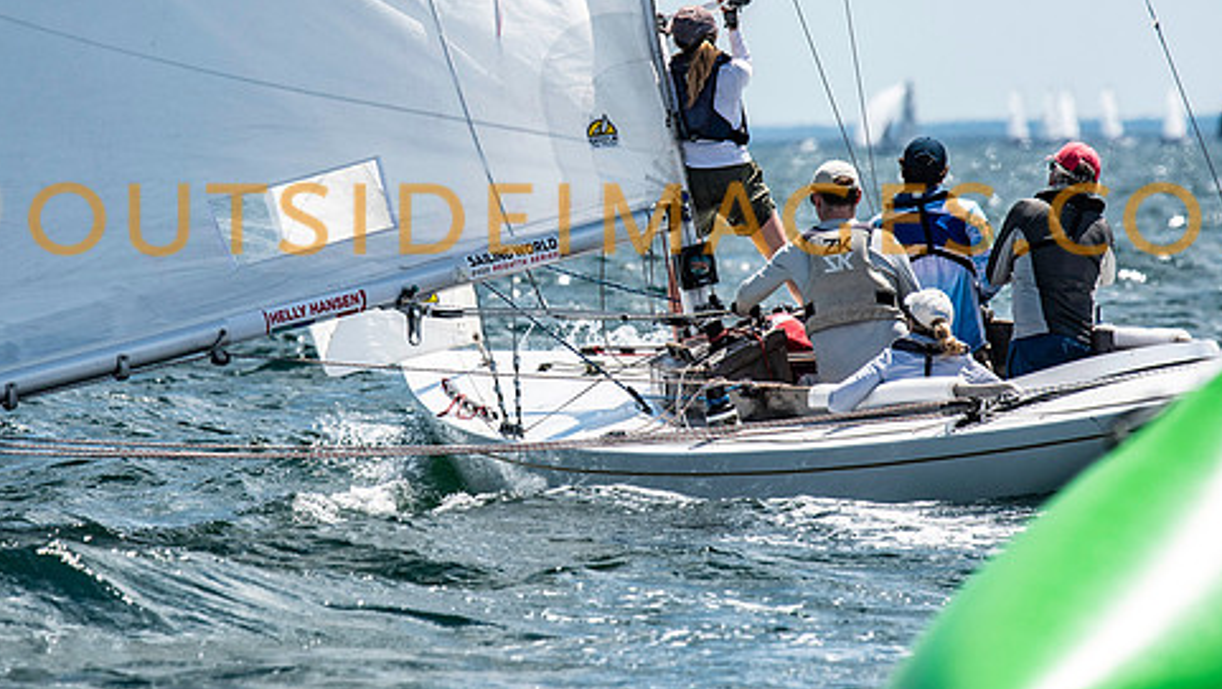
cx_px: 574
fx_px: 18412
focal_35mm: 568
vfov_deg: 2.1
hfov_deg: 3.8
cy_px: 202
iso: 320
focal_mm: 300
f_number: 5.6
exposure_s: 1/3200
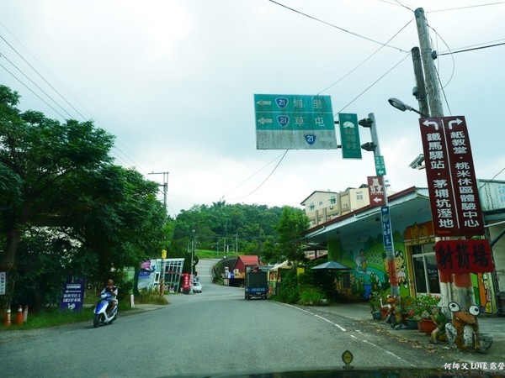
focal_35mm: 24
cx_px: 252
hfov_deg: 71.6
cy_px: 189
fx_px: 350
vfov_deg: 56.8
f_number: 4.5
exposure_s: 1/200
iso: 200
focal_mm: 12
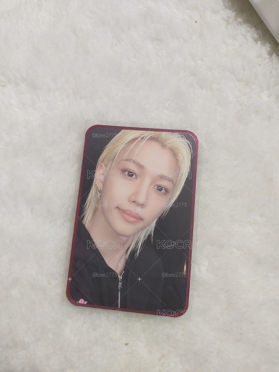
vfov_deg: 67.3
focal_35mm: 26
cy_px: 186
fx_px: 279
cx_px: 140
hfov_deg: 53.1
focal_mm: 3.92
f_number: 1.7
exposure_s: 1/120
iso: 64
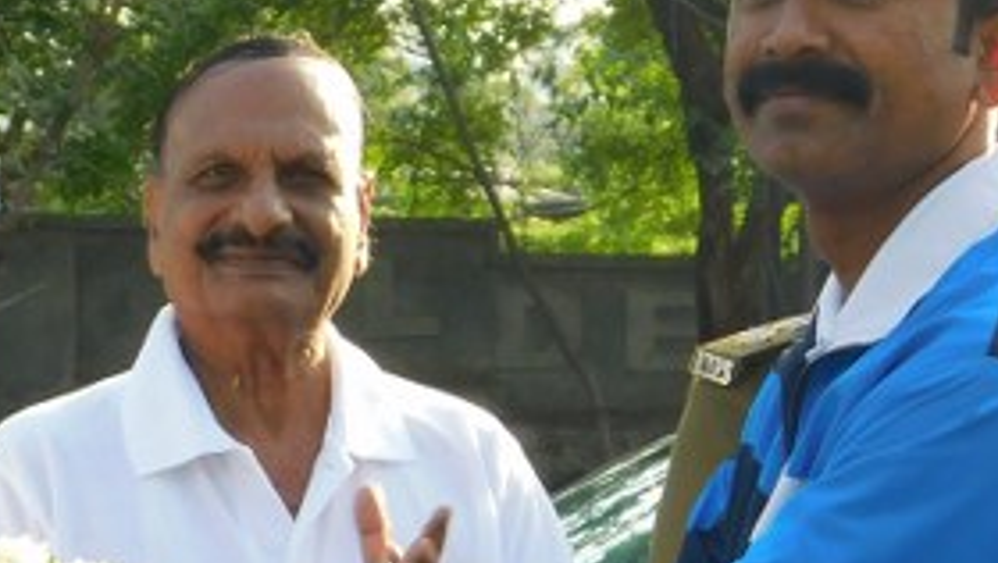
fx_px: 5853
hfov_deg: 9.6
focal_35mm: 221
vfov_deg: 5.5
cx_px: -160
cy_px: 531
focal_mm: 12.6
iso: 125
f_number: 4.3
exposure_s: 1/125
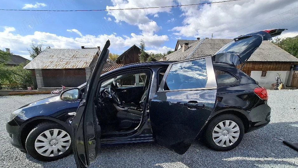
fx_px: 119
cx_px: 144
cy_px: 102
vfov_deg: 69.7
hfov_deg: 103.0
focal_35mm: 15
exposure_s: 1/1250
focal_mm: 1.74
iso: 40
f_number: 2.2
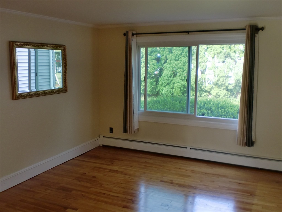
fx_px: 285
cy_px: 106
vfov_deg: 40.7
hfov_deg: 52.6
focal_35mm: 35
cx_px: 141
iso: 80
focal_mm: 6.3
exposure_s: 1/60
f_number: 3.1
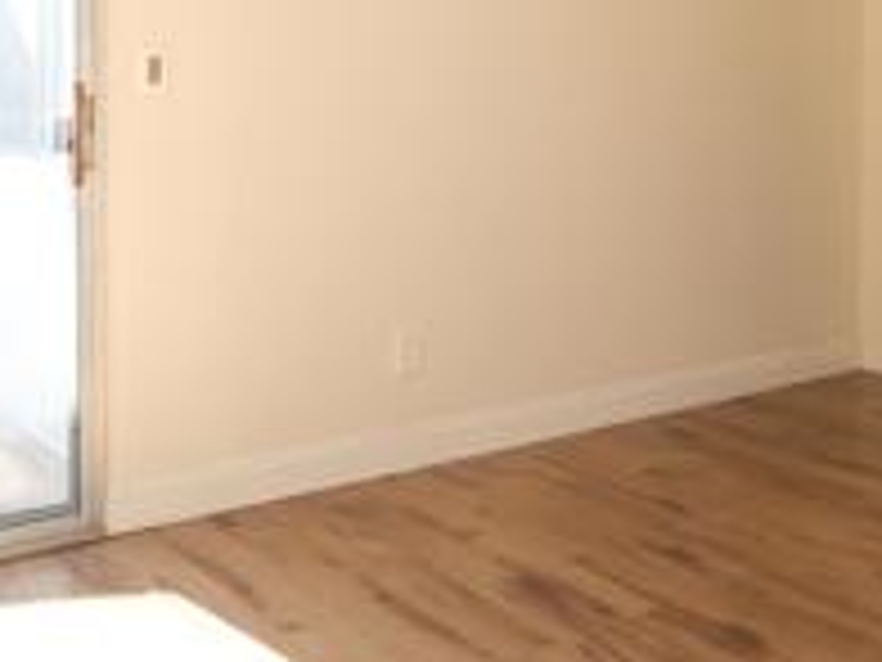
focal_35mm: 47
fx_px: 1198
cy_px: 92
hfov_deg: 40.4
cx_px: 468
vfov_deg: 29.8
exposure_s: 1/42
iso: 400
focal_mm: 10
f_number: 8
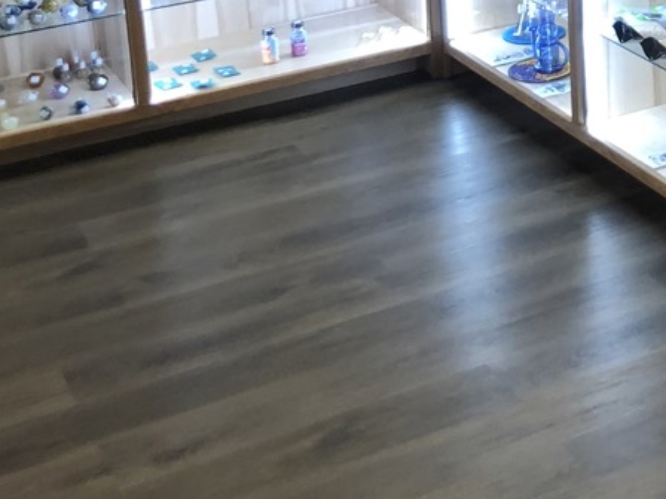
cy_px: -166
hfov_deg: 22.9
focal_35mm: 80
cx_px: 737
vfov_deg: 17.2
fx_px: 1539
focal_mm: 3.99
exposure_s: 1/30
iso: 25
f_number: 1.8
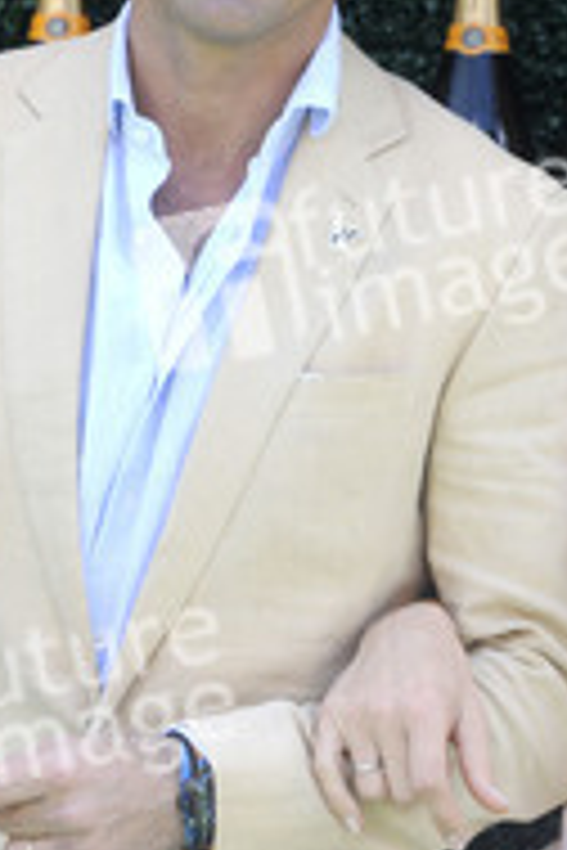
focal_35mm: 195
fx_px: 4607
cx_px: 497
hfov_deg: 7.0
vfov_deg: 10.5
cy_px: 490
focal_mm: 92
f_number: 7.1
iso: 640
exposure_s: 1/640
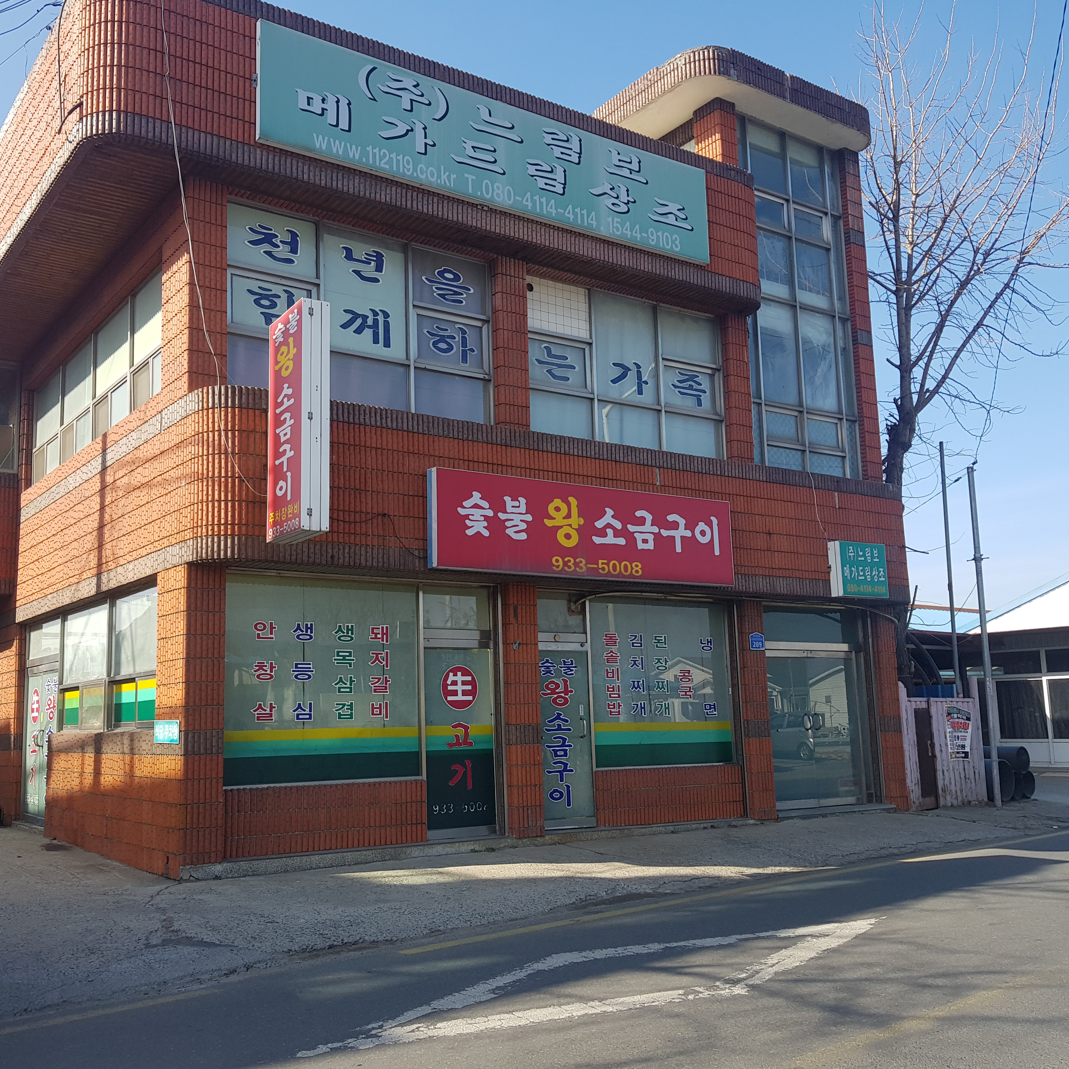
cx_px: 452
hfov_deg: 52.3
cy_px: 538
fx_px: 1083
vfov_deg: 52.5
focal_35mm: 31
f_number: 1.7
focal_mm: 4.3
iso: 40
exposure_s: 1/1144
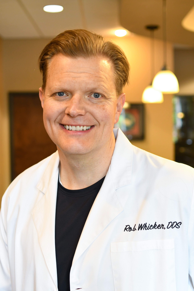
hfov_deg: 25.8
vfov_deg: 37.9
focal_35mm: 52
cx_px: 97
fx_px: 424
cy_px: 146
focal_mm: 35
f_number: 2.8
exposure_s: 1/100
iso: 1250
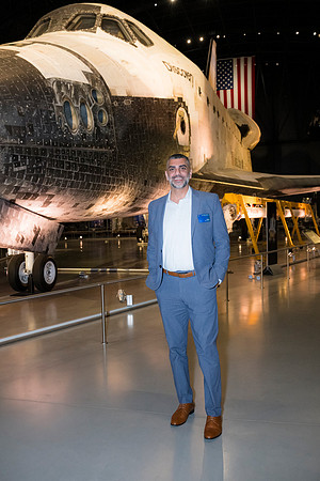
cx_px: 160
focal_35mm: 31
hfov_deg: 42.3
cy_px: 240
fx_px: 413
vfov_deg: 60.3
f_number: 4
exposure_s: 1/160
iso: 3200
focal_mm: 31
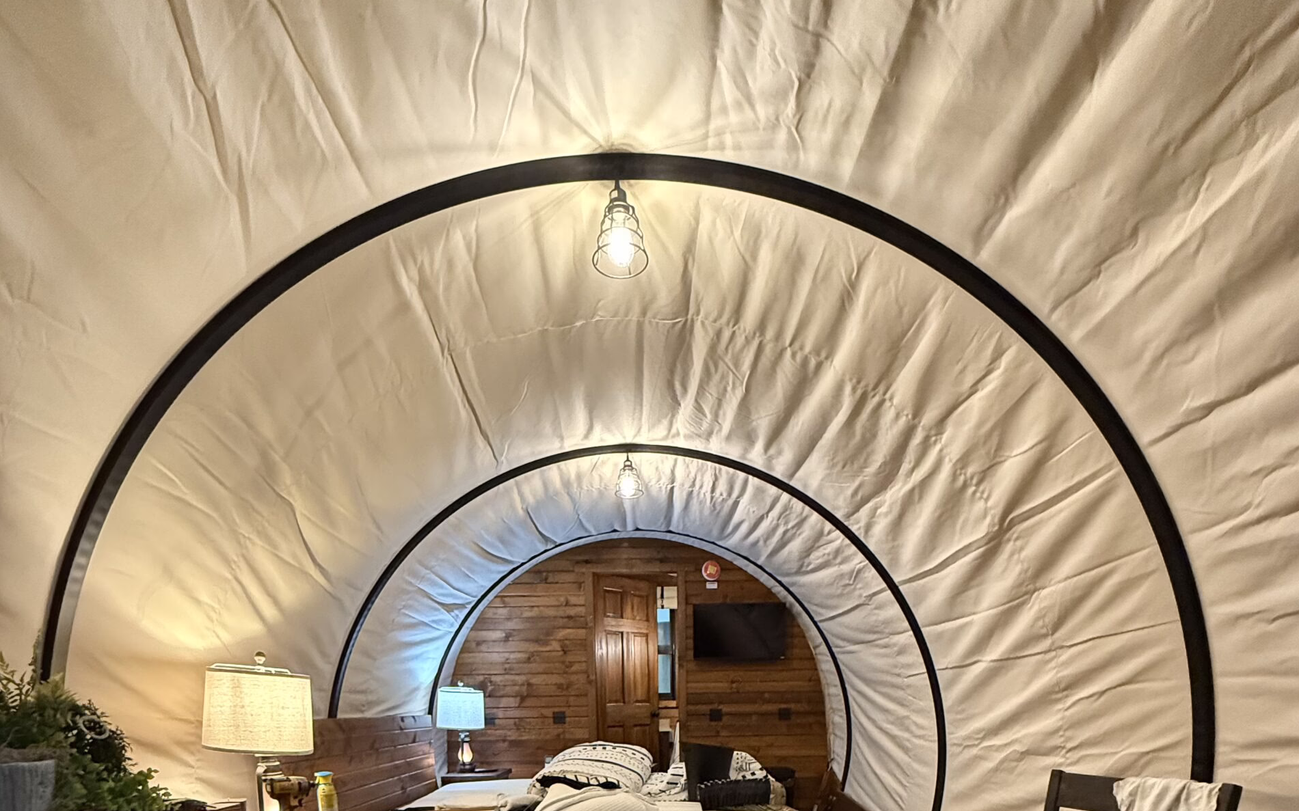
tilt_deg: -8.8
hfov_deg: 85.1
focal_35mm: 20
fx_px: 708
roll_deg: +1.7
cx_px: 656
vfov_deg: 48.2
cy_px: 825
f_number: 2.2
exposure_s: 1/60
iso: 1000
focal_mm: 2.22
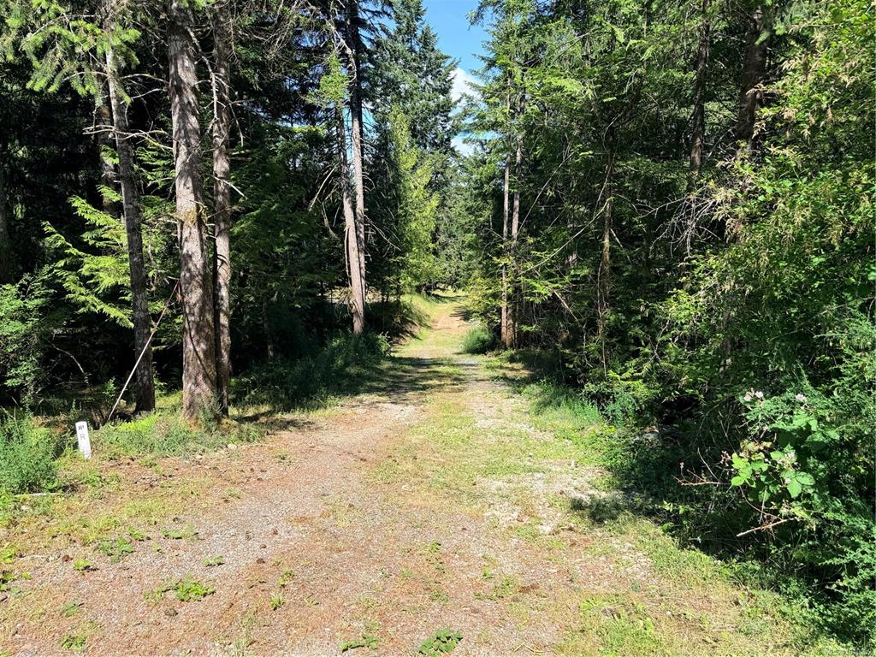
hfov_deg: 71.6
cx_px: 438
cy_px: 328
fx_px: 607
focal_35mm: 24
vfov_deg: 56.8
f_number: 1.78
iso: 80
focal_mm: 6.76
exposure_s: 1/2053
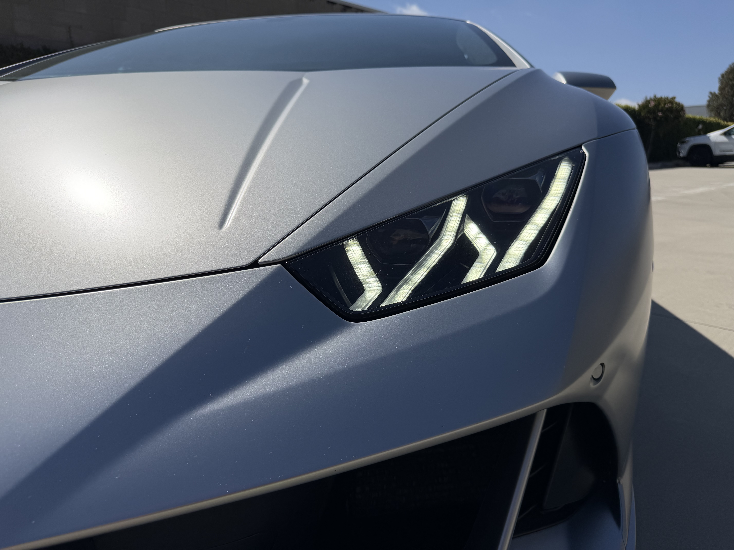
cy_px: 275
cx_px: 367
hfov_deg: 71.6
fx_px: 509
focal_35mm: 24
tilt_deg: -11.5
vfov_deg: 56.8
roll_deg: +0.8
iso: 100
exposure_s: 1/14286
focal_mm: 6.76
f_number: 1.78
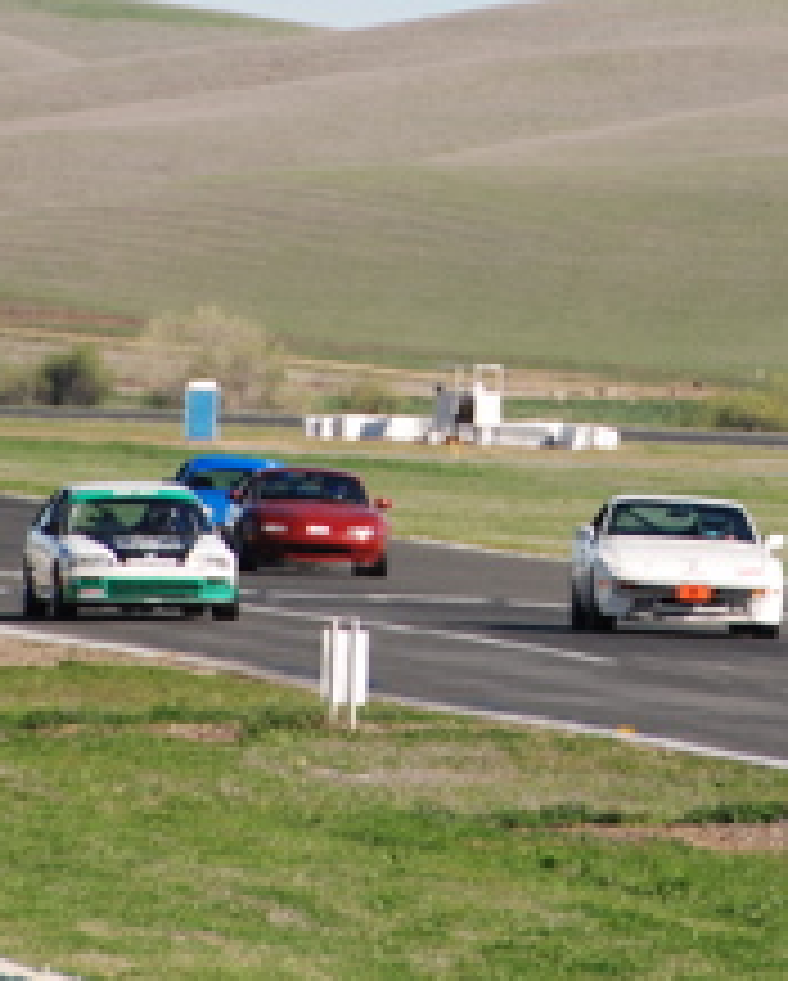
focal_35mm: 825
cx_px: 696
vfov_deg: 2.3
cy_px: 94
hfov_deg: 1.9
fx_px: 24000
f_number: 5.6
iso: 200
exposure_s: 1/800
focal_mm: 200
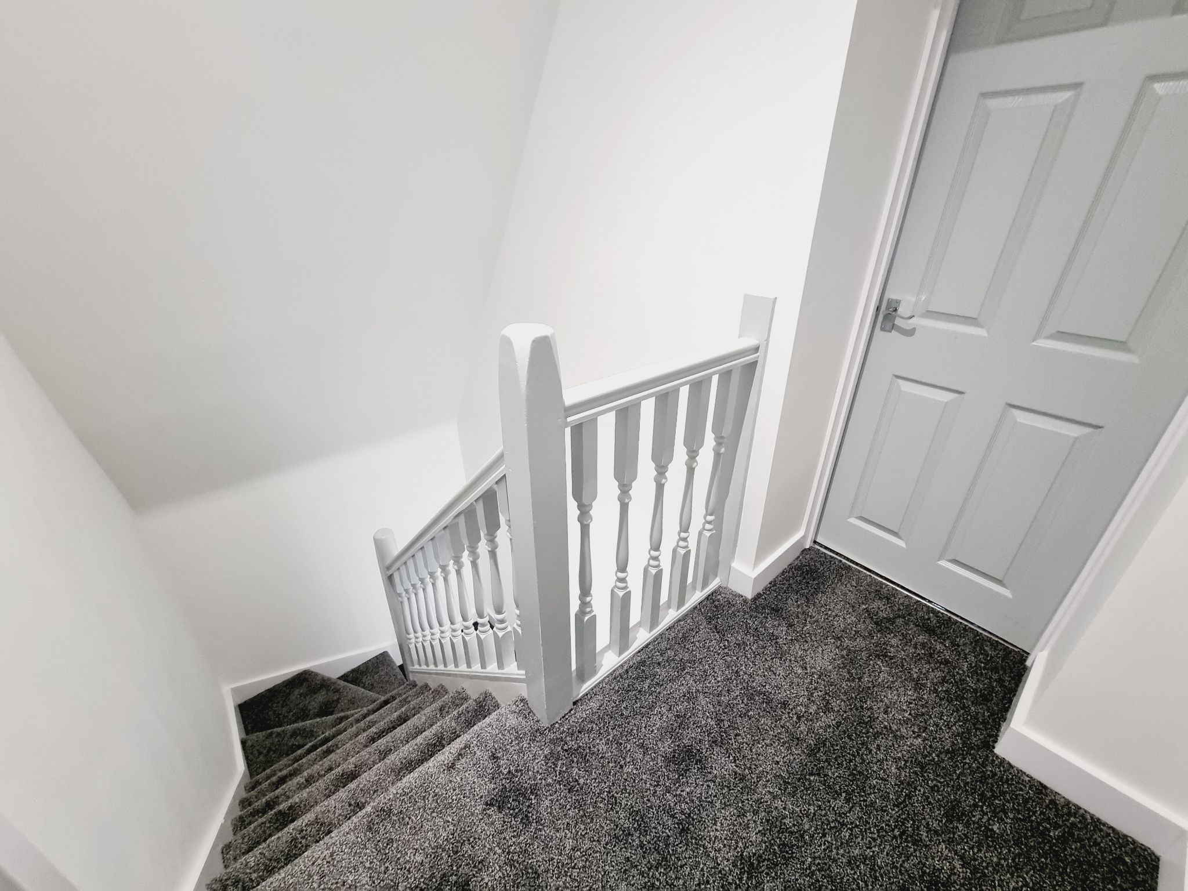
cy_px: 446
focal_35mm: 13
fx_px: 446
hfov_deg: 106.2
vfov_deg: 89.9
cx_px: 594
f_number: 2.2
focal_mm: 2.2
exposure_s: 1/33
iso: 400
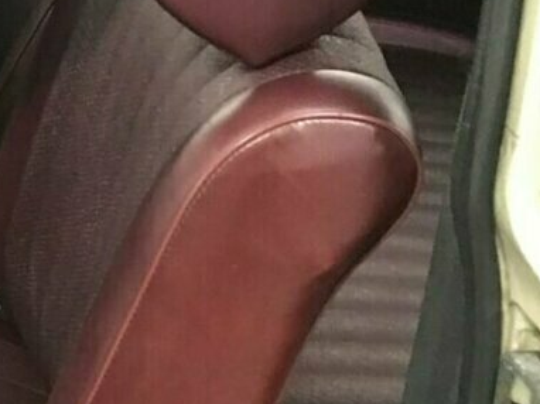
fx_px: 1372
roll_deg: +3.5
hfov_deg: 19.1
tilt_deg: -33.1
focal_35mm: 88
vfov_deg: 16.6
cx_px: -303
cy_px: 335
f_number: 1.8
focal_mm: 3.99
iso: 100
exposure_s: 1/5
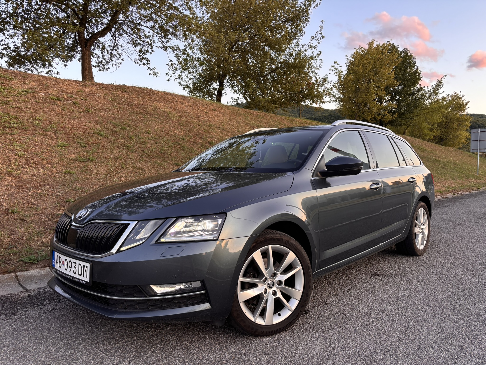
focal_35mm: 26
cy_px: 182
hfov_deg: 67.3
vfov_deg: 53.1
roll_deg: -0.2
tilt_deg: -3.5
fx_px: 365
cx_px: 243
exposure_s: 1/121
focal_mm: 5.96
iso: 80
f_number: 1.6
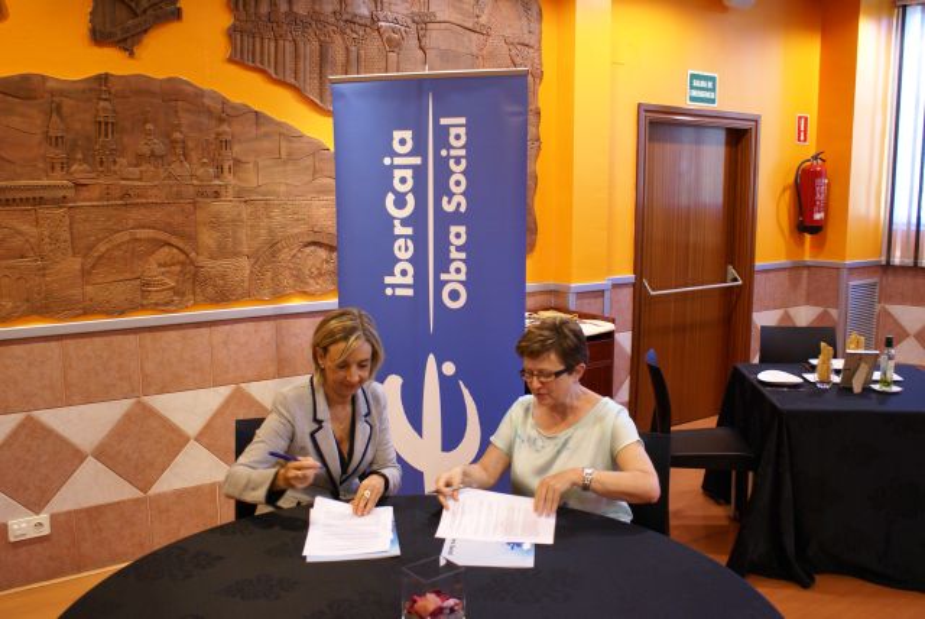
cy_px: 310
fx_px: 772
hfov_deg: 61.9
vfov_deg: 43.7
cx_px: 462
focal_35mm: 30
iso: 400
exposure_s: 1/25
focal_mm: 20
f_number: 4
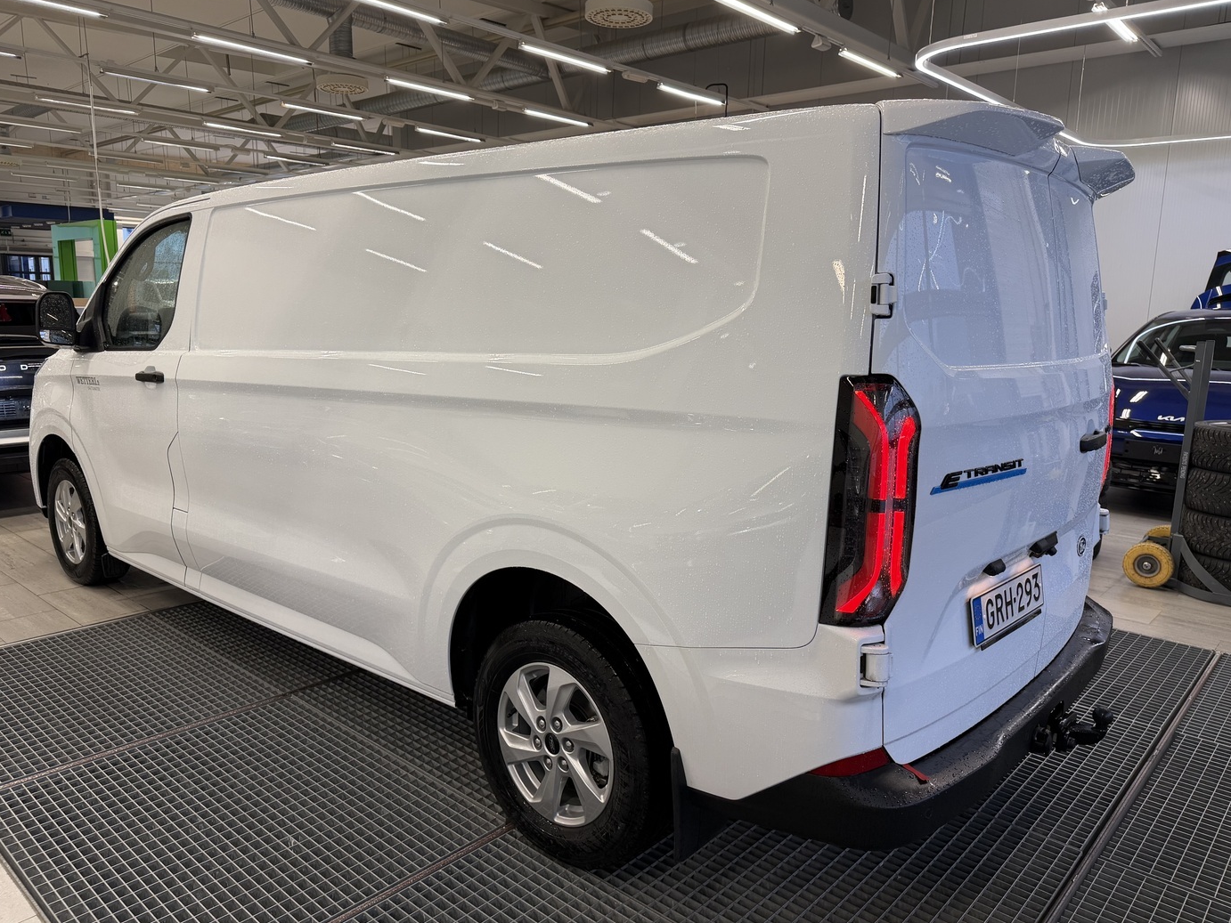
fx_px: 889
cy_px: 467
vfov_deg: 54.9
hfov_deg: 69.4
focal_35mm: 25
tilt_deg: -9.7
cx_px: 607
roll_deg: -1.6
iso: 64
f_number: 1.78
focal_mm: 6.76
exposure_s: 1/100
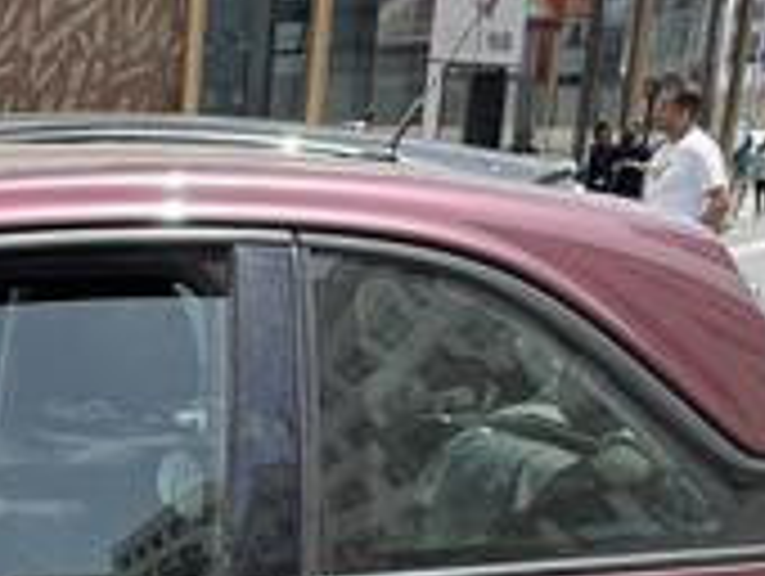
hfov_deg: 19.1
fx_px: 2036
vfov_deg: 15.0
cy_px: 844
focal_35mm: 92
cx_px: -315
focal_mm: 6.76
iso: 80
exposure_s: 1/1010
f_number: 1.78
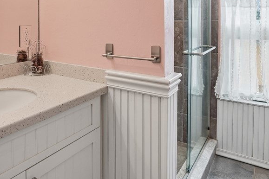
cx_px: 107
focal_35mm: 30
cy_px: 22
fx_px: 224
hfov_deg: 61.4
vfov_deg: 40.6
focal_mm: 16
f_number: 9
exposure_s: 1/160
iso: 400
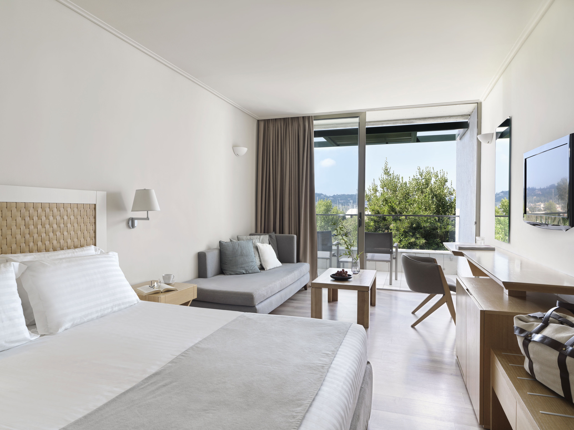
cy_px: 215
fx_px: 365
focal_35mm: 22
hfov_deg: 76.4
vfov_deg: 61.1
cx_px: 287
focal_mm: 28
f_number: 11
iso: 200
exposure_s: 1/4
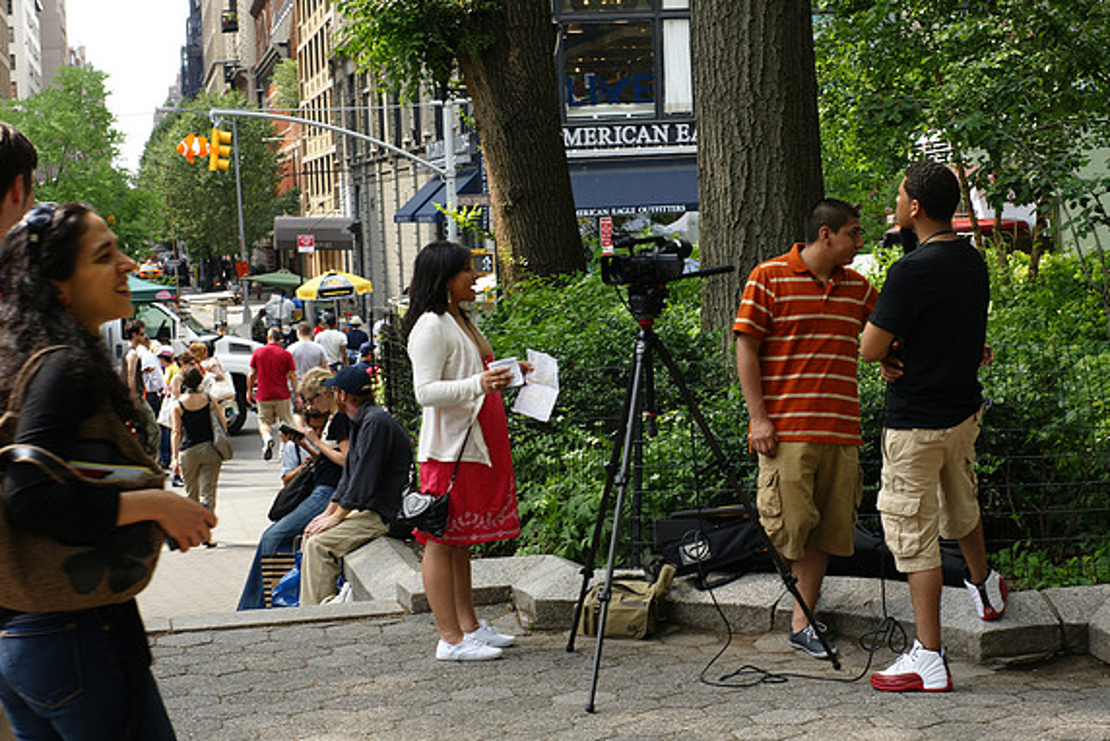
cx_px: 559
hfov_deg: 26.6
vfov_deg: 18.0
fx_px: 2344
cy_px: 368
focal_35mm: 76
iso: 200
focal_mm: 50
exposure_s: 1/125
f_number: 8
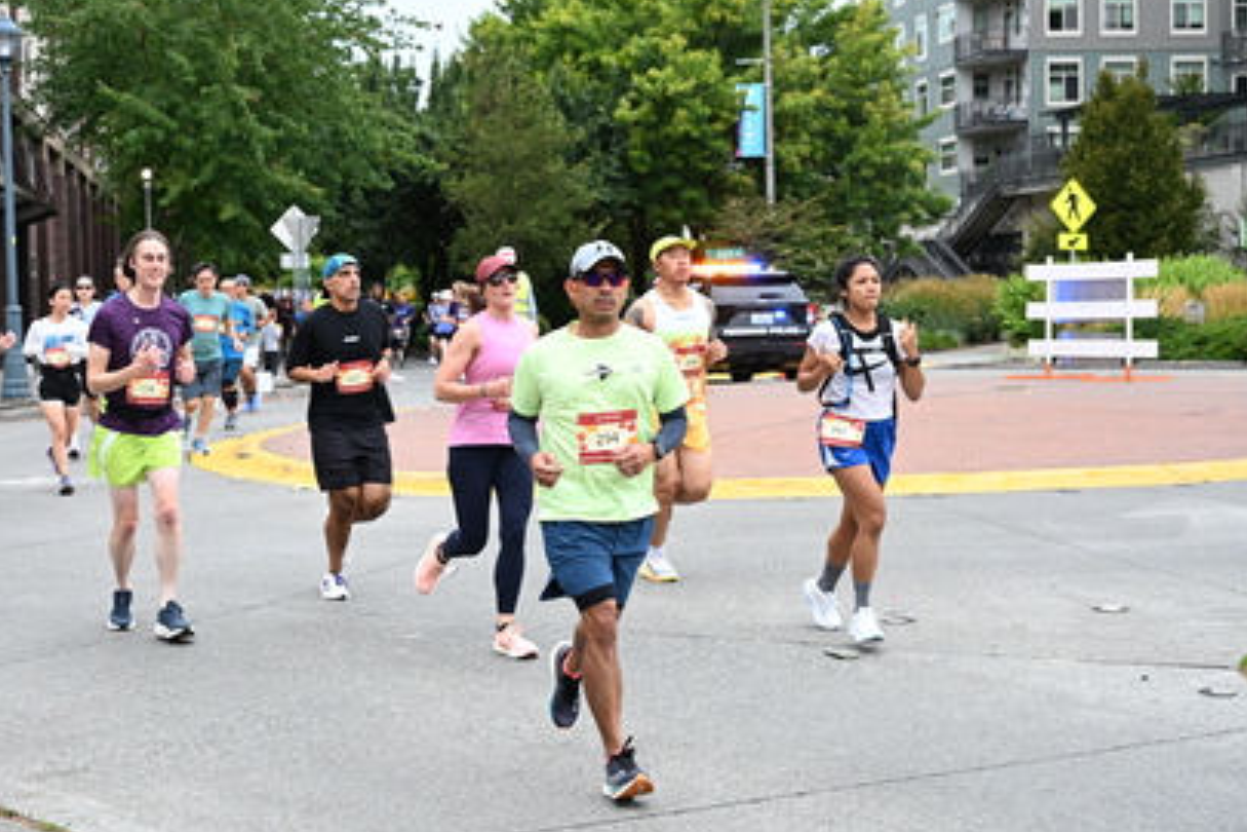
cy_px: 396
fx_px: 1974
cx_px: 425
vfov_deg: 23.8
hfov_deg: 34.8
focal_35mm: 57
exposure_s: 1/1000
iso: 2000
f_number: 4
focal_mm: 42
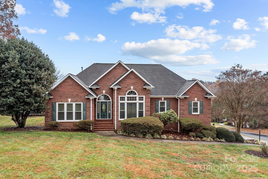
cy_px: 90
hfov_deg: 65.5
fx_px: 208
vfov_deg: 46.4
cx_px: 134
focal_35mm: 28
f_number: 4
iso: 100
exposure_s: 1/80
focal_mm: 10.26
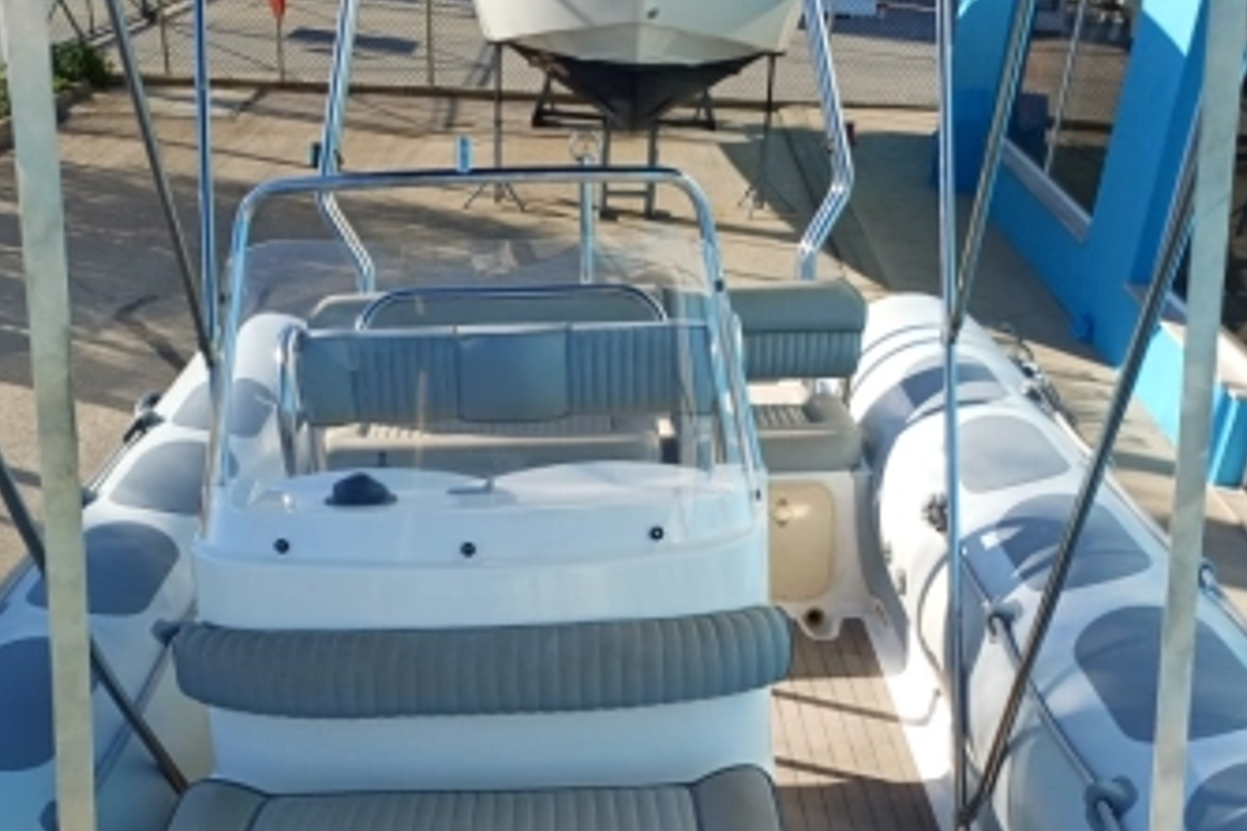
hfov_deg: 45.4
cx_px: 580
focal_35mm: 43
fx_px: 1489
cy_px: 724
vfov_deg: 30.0
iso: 50
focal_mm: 4.65
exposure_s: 1/1024
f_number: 1.8
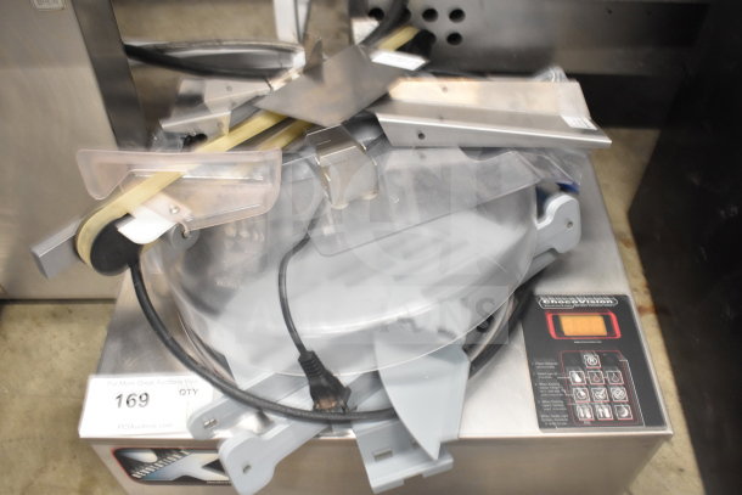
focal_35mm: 33
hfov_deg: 57.2
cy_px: 248
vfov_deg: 40.0
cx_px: 371
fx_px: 680
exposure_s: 1/30
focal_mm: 22
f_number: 3.8
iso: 1800
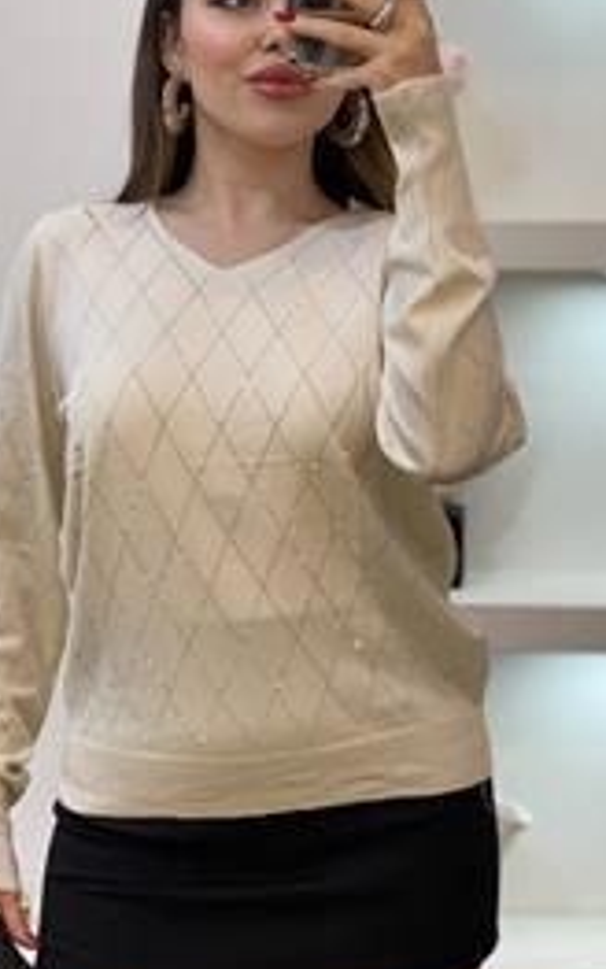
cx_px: 248
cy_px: 416
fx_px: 2296
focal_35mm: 87
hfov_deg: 15.0
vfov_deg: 23.8
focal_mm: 6
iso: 64
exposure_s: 1/100
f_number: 2
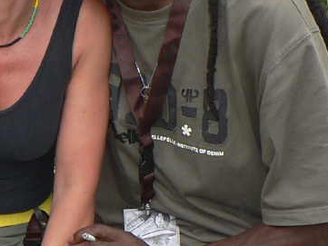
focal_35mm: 97
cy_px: 96
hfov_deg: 19.3
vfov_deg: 15.2
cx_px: -41
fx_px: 919
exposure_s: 1/200
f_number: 4
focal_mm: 6
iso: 64
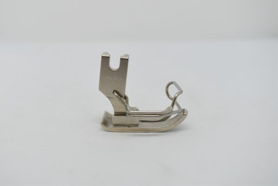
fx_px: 255
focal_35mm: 33
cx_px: 139
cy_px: 93
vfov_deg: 40.1
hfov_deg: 57.2
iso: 400
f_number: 5.6
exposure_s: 1/250
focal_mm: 22
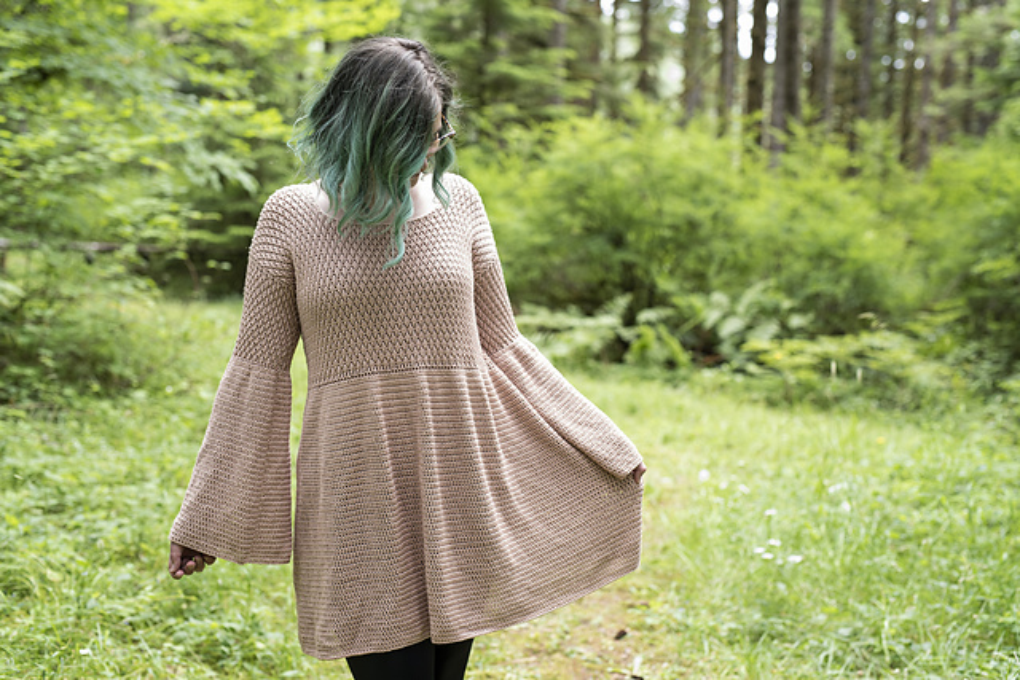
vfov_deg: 27.0
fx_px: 1417
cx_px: 510
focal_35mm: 50
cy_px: 340
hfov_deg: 39.6
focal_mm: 50
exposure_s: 1/125
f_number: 3.5
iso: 400
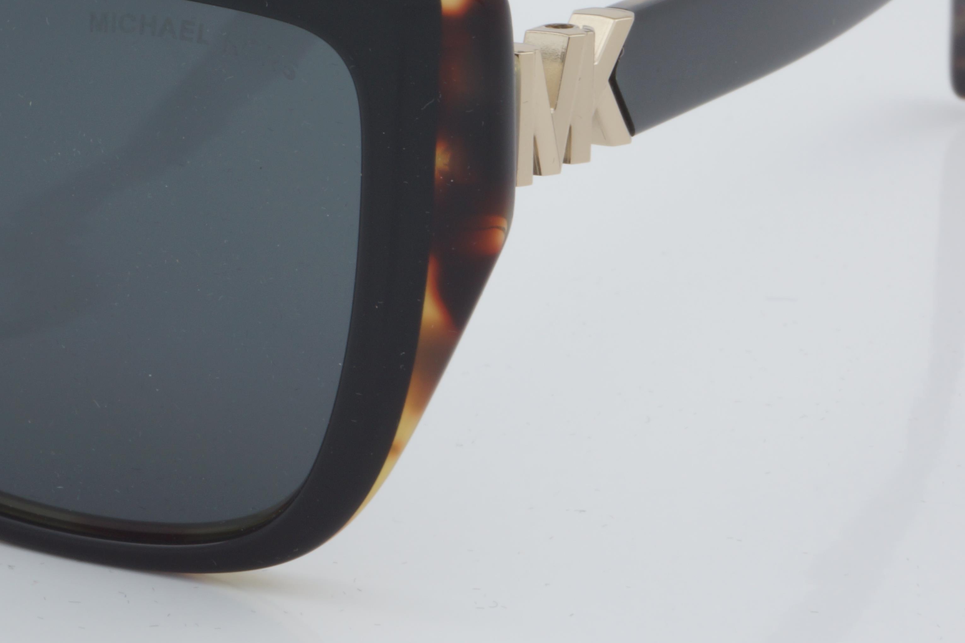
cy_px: 156
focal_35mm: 162
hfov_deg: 12.6
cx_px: 68
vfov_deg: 8.5
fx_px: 4341
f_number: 32
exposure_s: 1/4
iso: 100
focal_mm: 55
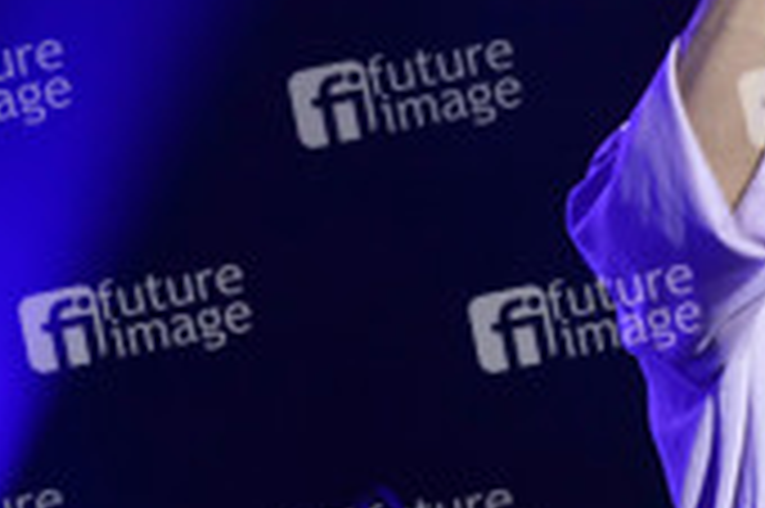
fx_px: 5010
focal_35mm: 236
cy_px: 207
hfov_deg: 8.6
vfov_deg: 5.8
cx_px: 916
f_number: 4.5
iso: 2000
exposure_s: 1/250
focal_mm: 89
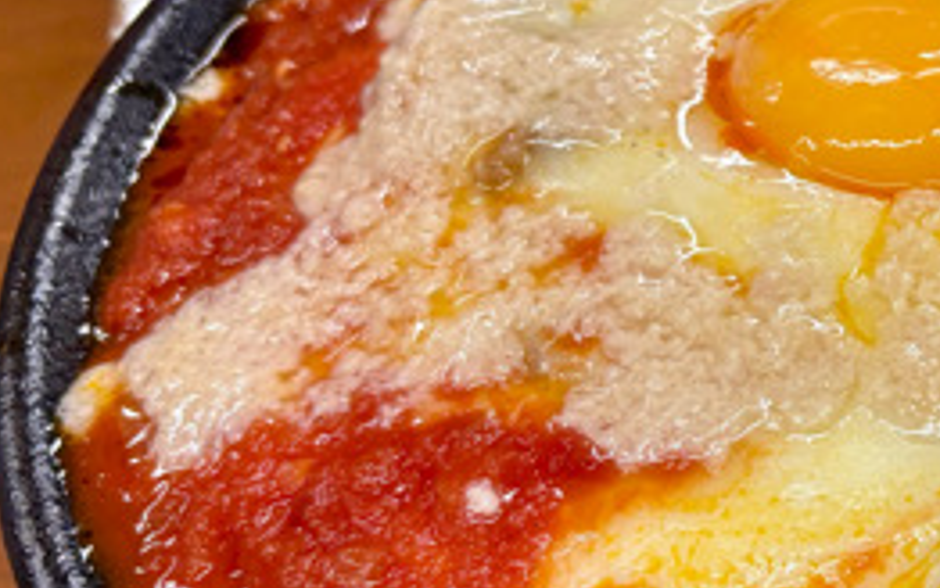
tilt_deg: -51.1
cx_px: 1026
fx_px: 1615
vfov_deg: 20.7
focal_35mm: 63
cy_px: 276
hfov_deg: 29.4
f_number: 1.6
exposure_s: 1/120
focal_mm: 5.96
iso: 125
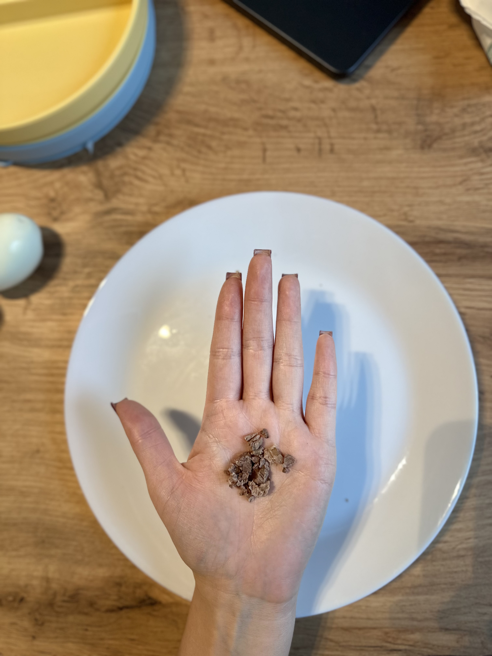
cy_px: 328
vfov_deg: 71.6
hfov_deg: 56.8
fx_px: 455
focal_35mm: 24
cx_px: 246
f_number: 1.78
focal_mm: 6.86
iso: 125
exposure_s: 1/100
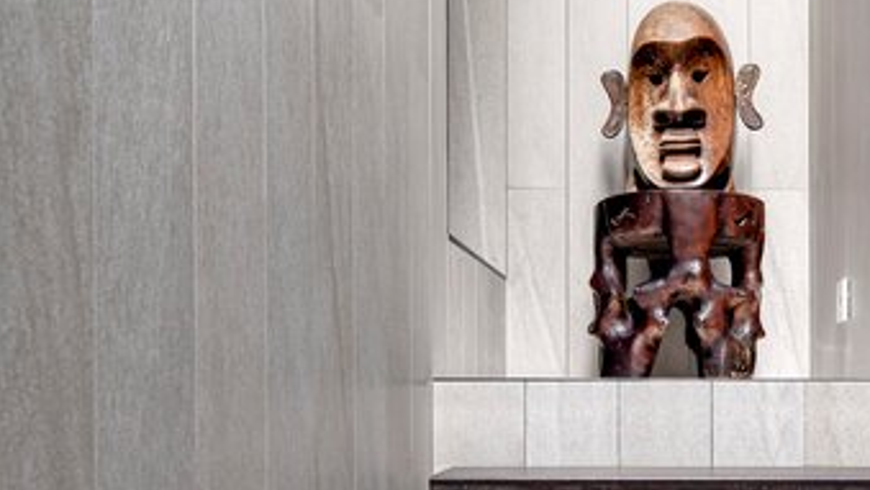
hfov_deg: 45.9
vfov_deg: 27.8
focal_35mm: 42
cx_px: 693
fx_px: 969
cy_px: 398
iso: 100
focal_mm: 17
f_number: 5.6
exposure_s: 1
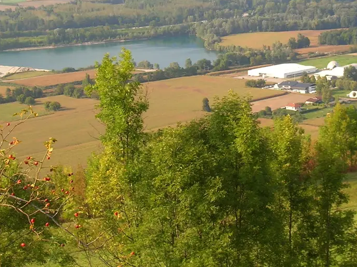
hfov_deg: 22.7
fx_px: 886
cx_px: 228
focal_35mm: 86
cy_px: 46
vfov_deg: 17.0
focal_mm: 7.7
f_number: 5.4
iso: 50
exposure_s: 1/90.6
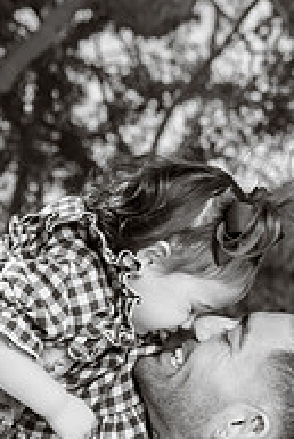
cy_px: 398
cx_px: 114
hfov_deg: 8.4
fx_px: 1993
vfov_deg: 12.5
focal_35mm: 163
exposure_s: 1/250
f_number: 5.6
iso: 125
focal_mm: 70
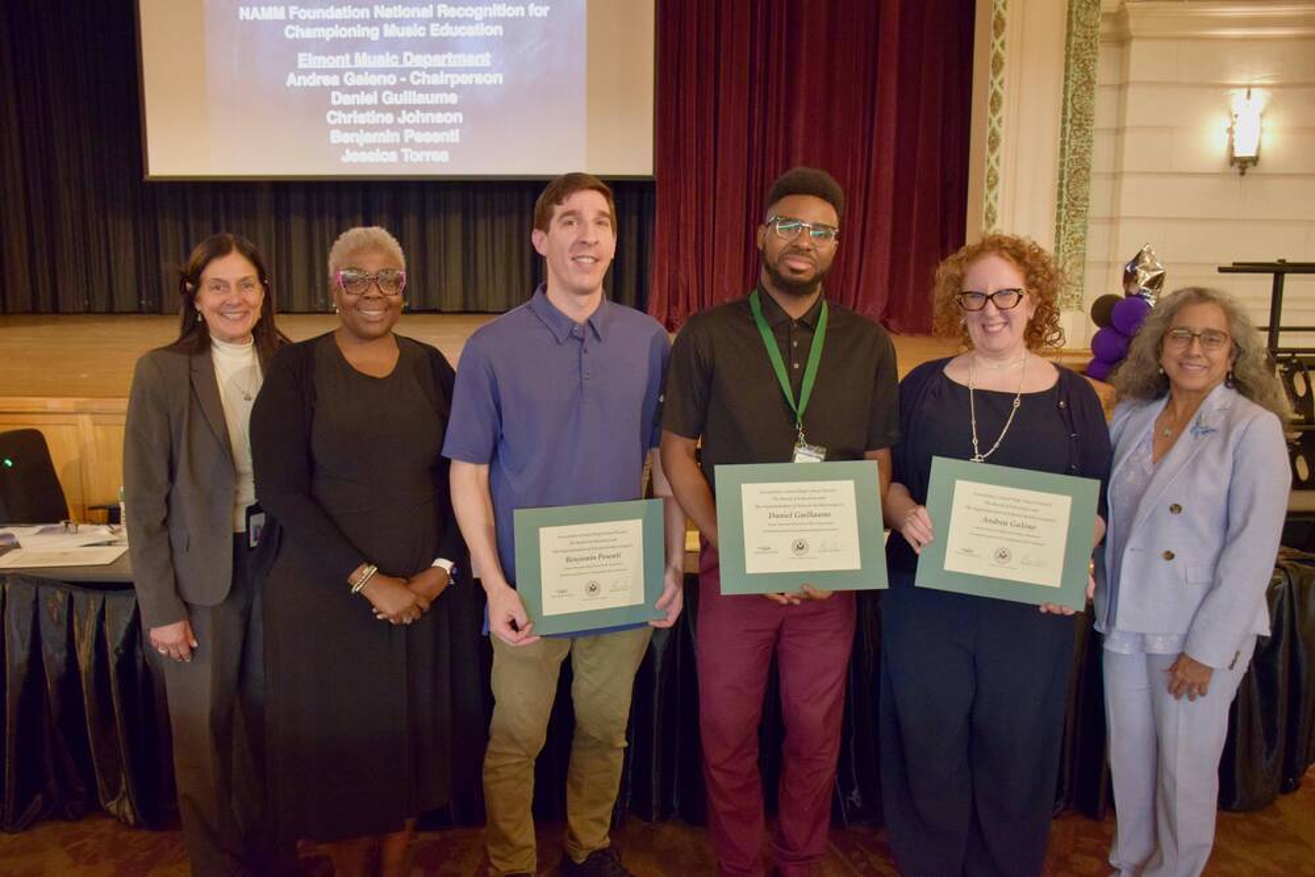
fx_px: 1096
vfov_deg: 43.6
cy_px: 438
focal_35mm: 30
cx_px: 658
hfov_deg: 61.9
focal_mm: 20
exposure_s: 1/30
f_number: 3.5
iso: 2500
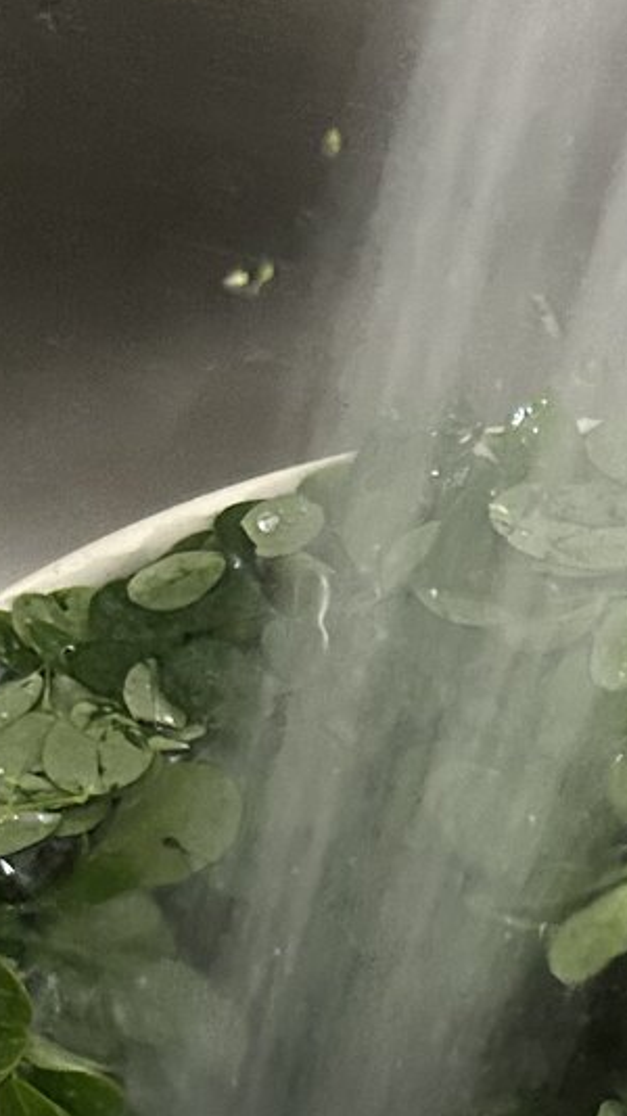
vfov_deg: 20.1
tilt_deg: -65.6
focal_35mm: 99
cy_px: 1368
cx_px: 700
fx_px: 2929
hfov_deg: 12.0
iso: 640
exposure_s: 1/35
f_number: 1.5
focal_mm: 5.7
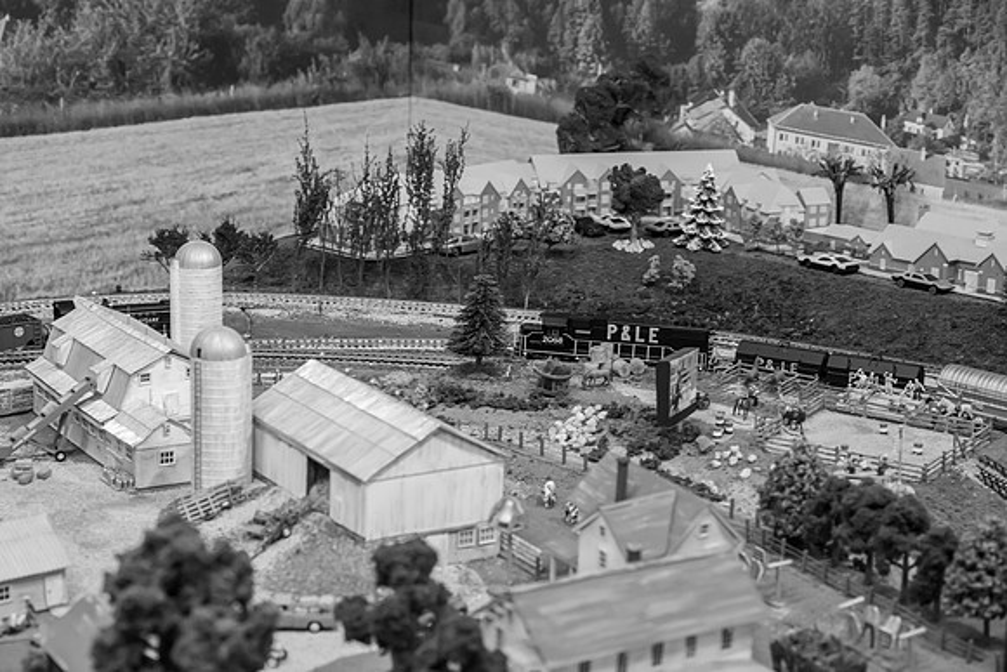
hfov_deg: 28.4
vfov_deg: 19.2
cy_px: 336
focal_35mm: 71
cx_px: 504
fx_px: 1986
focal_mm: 71
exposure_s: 1/80
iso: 4000
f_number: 7.1
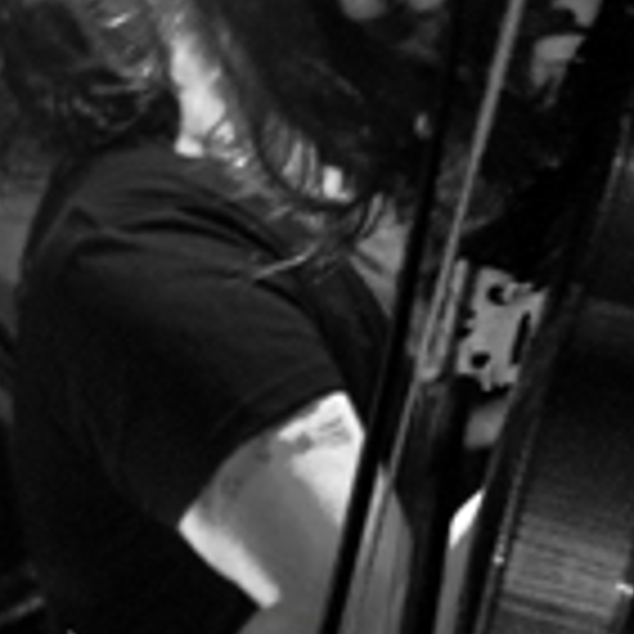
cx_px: 699
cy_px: 481
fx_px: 2155
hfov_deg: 16.2
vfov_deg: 16.6
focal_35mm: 104
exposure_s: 1/60
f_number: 4
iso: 3200
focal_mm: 18
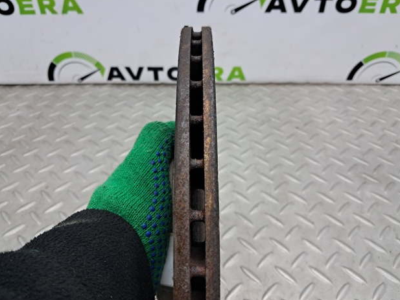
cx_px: 196
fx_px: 323
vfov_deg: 49.7
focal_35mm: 28
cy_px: 147
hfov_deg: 63.5
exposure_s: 1/50
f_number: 1.8
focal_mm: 4
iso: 100
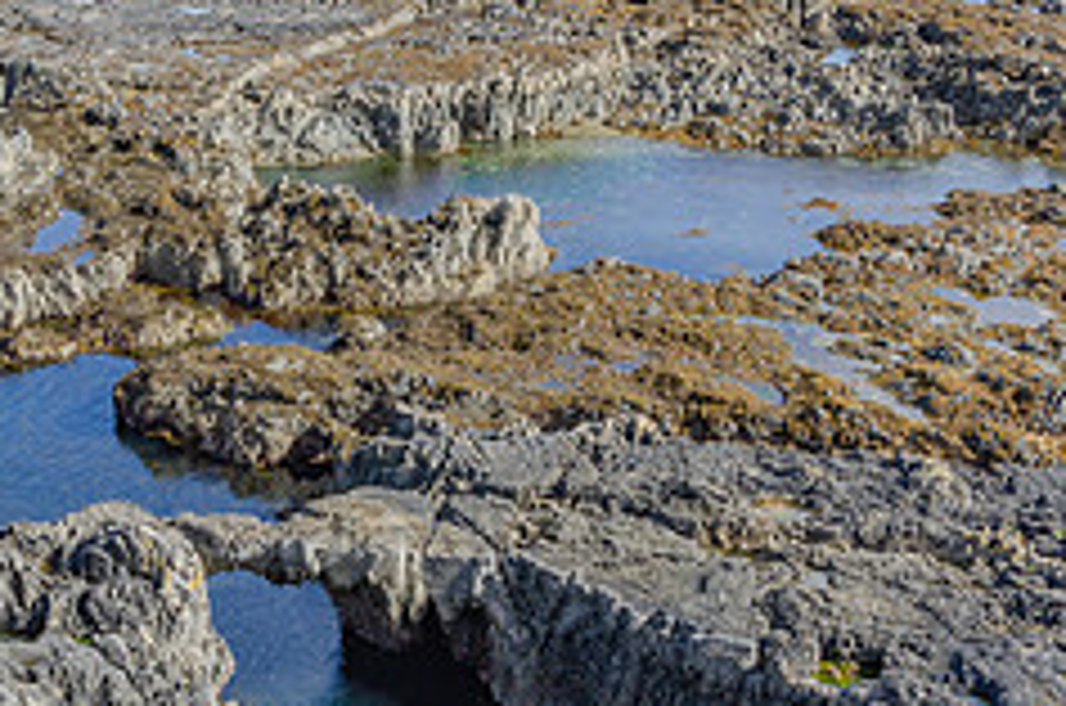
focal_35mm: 66
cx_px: 360
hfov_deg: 30.4
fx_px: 1950
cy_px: 378
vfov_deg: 20.5
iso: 100
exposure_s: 1/160
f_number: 7.1
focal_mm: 18
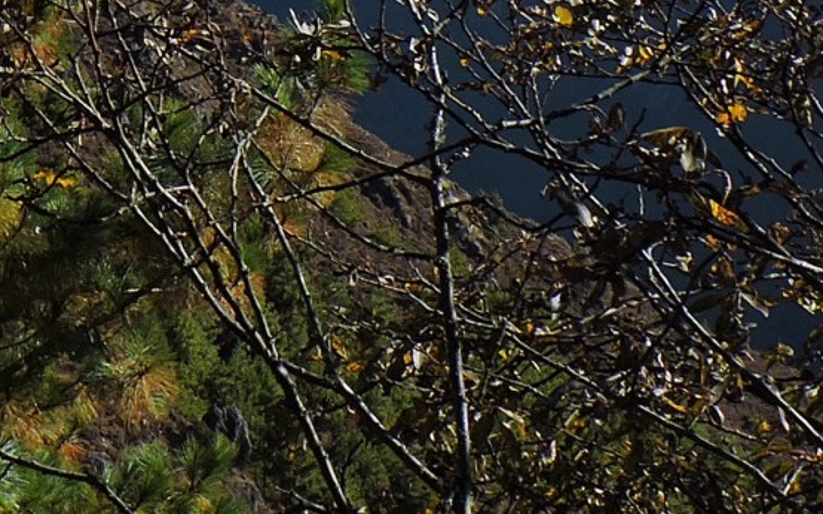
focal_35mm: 158
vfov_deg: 8.1
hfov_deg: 12.8
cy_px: -357
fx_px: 3543
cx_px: -260
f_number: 7.6
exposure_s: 1/250
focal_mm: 7.7
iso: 100
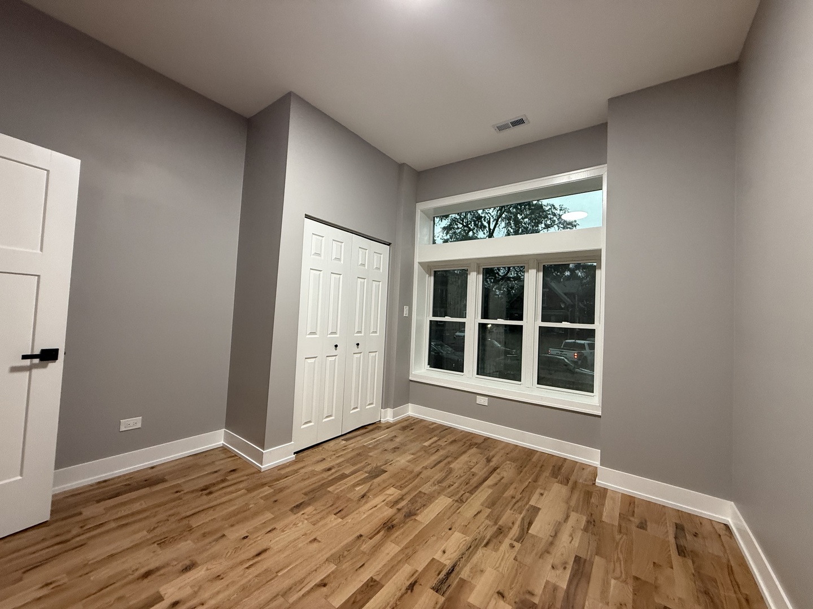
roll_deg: -3.0
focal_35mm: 14
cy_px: 304
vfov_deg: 85.7
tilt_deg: +2.3
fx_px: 329
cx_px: 406
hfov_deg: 102.1
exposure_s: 1/60
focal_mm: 2.22
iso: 250
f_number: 2.2
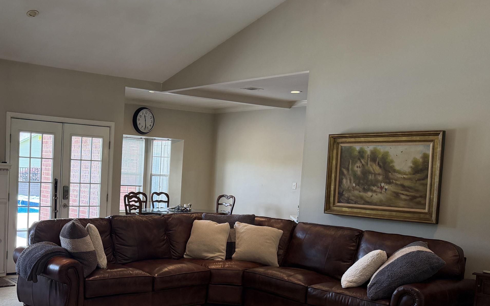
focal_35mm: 41
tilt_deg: -4.6
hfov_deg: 45.9
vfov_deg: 31.0
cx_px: 103
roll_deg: -2.7
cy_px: 204
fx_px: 547
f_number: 1.78
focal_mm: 6.76
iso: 200
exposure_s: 1/127
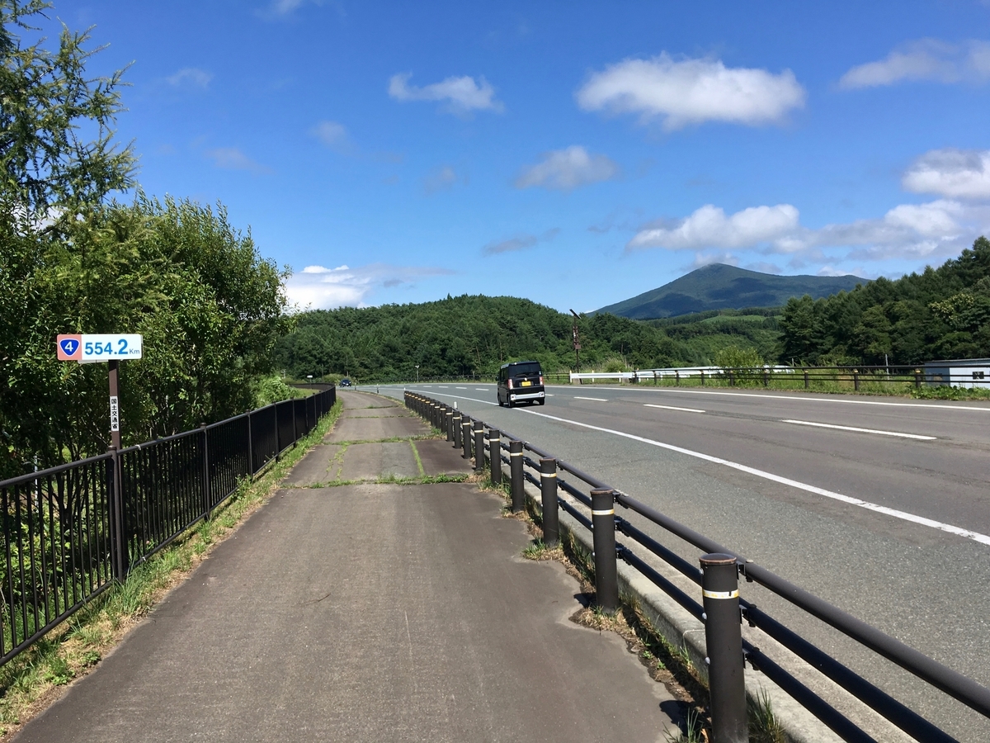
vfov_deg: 48.2
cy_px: 372
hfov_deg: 61.7
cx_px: 495
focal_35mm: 29
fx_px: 829
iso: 25
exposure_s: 1/1570
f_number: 2.2
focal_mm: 4.15
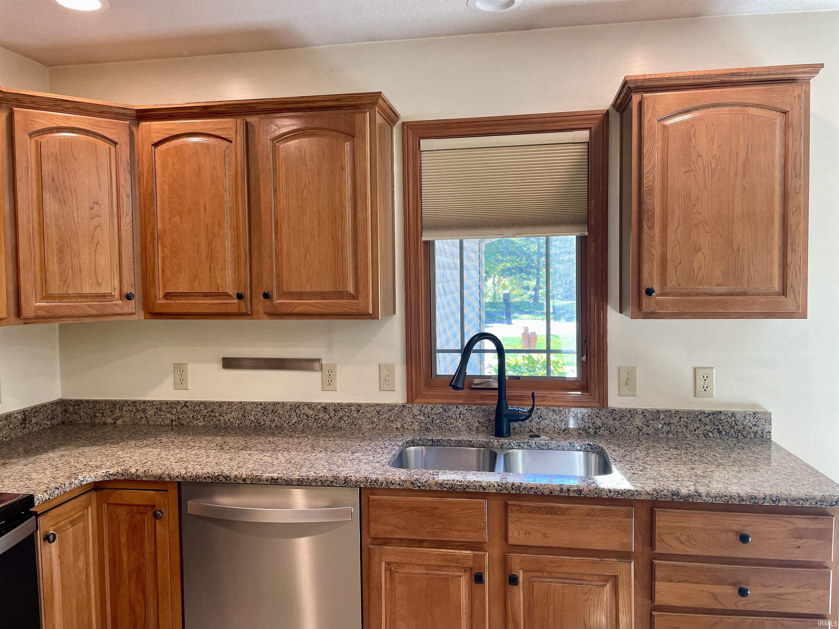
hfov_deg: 67.3
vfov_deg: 53.1
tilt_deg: -3.1
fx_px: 630
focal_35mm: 26
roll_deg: +1.5
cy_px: 314
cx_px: 420
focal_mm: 4.2
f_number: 1.6
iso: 100
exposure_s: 1/120
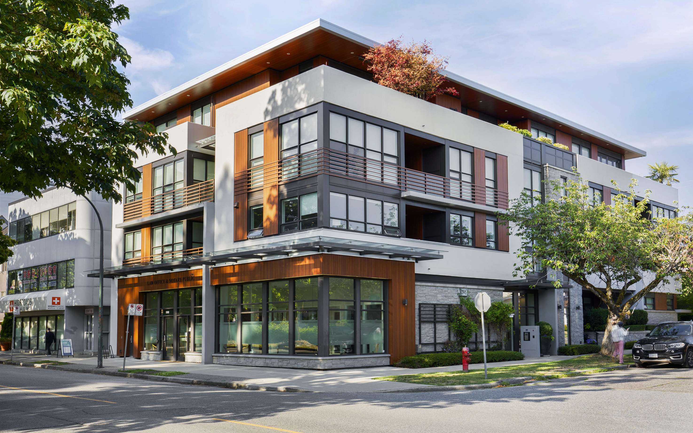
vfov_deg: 37.3
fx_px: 642
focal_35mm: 34
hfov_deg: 56.7
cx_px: 361
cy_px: 226
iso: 200
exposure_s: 1/40
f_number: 10
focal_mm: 32
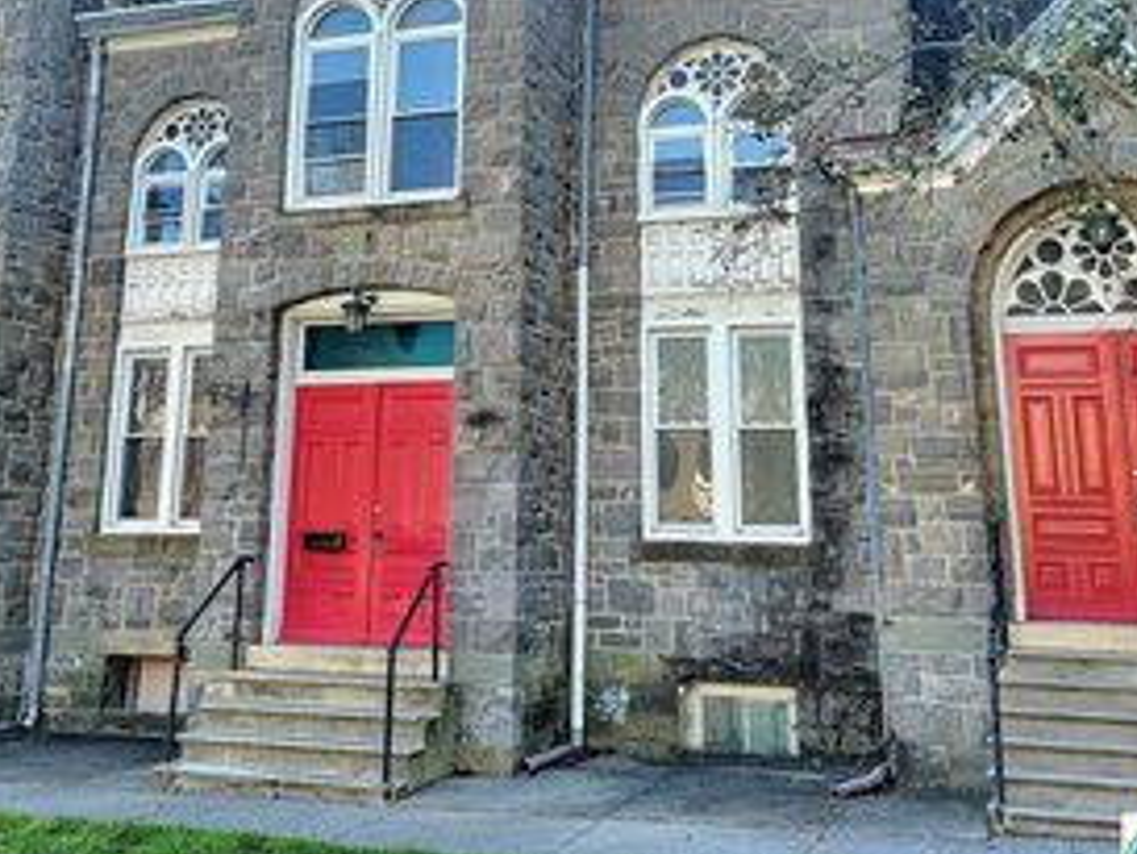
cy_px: 169
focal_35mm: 44
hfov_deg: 42.8
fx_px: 1446
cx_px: 496
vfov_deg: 32.0
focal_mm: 5
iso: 64
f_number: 1.8
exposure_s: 1/120
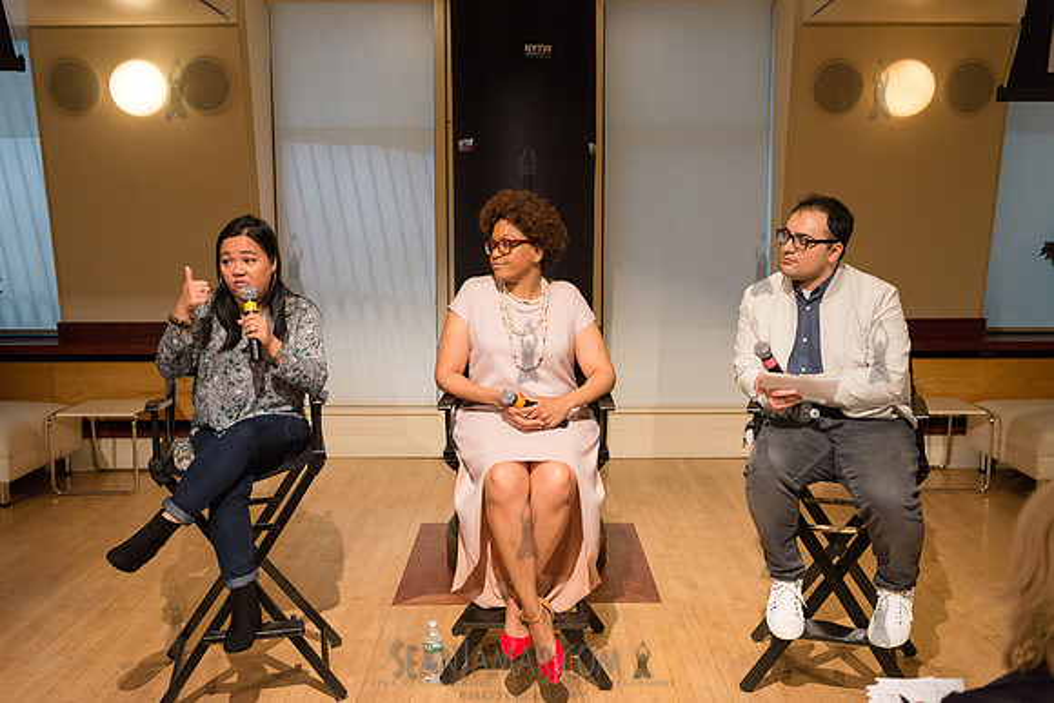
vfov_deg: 38.9
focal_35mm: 34
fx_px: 996
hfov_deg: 55.8
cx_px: 527
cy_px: 352
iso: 2500
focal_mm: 34
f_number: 4
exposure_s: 1/400
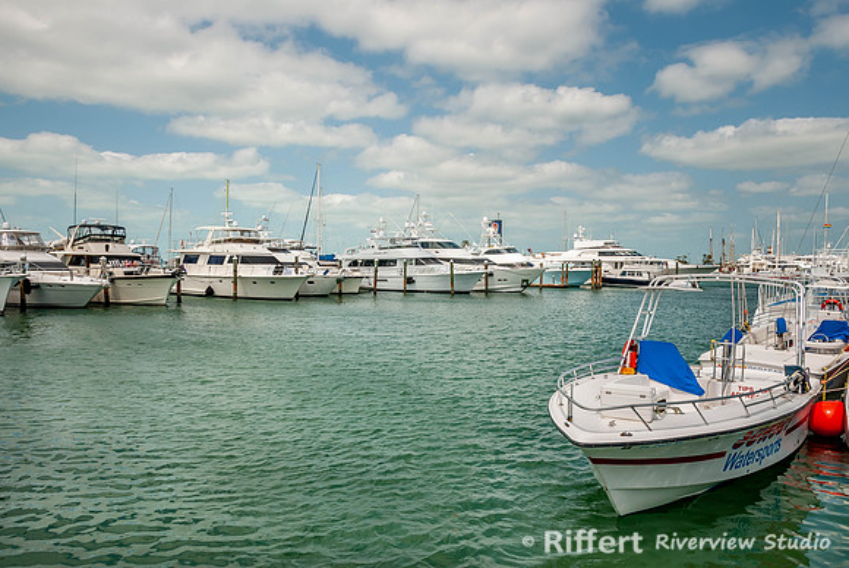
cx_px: 424
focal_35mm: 27
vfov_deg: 48.0
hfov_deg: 67.3
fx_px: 637
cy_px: 284
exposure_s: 1/320
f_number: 9
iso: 100
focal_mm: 18
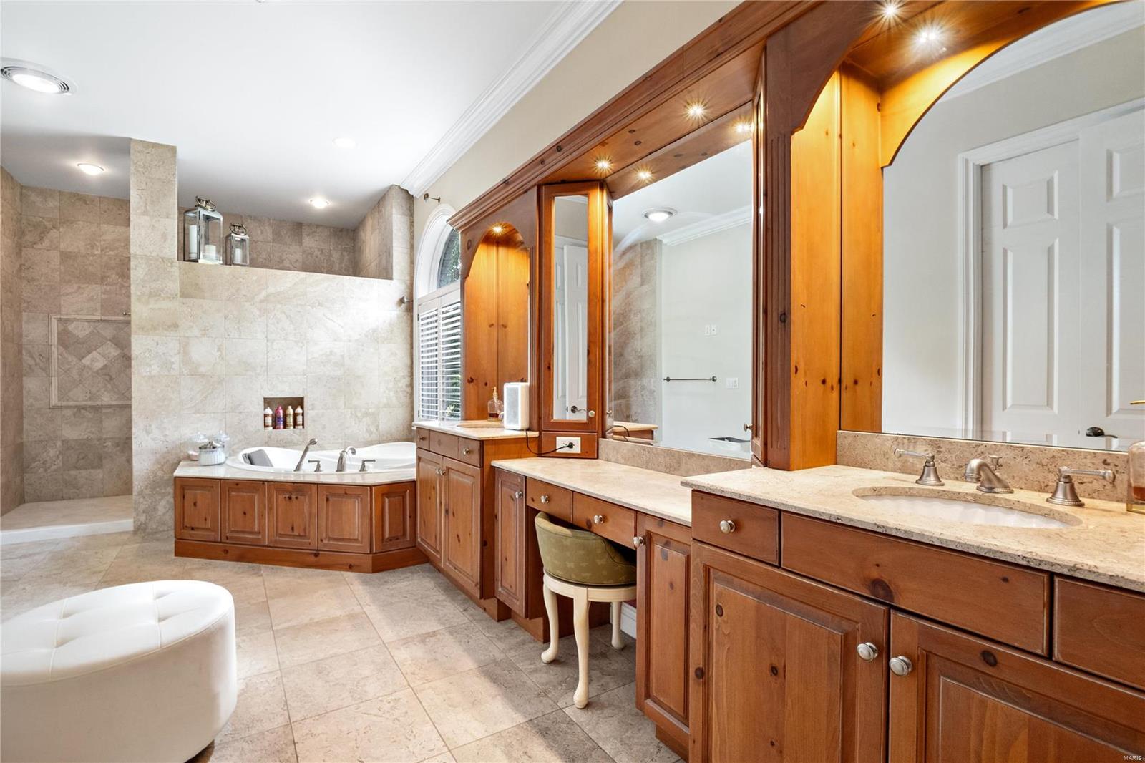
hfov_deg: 96.7
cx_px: 572
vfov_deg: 73.7
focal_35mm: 16
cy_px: 382
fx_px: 509
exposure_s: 1/1.67
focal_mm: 8
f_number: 8
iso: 400
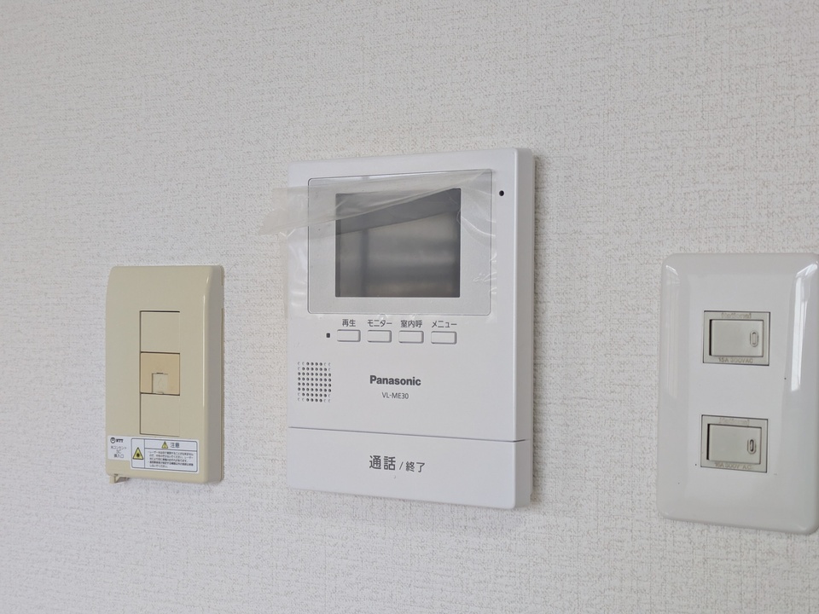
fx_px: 1207
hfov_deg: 37.5
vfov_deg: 28.6
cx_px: 410
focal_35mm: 51
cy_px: 307
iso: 75
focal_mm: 5.43
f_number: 1.89
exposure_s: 1/60
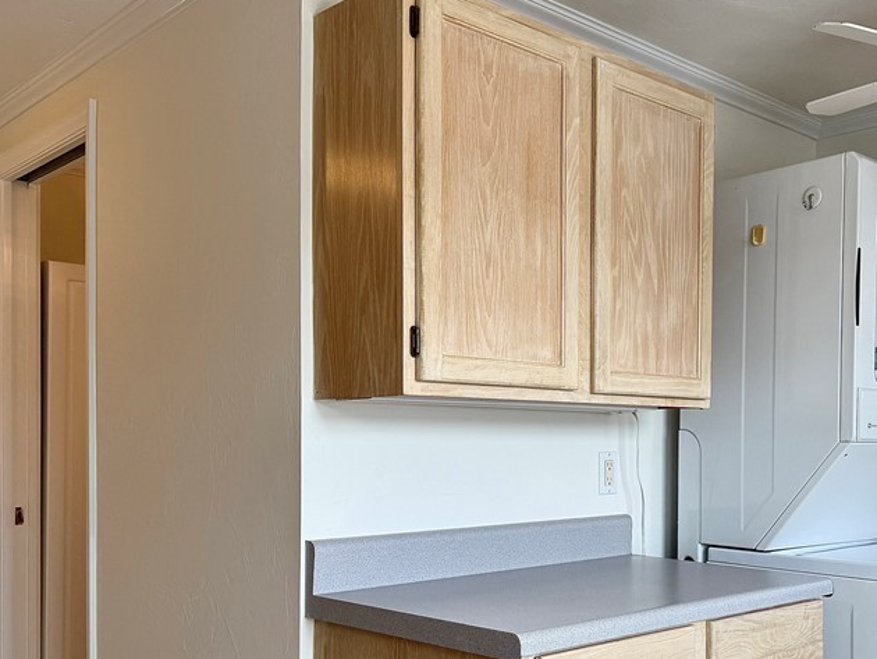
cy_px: 437
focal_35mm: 39
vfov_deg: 36.5
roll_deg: -0.1
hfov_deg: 46.9
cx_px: 599
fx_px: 988
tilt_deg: +0.2
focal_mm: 6.76
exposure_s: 1/435
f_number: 1.78
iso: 100
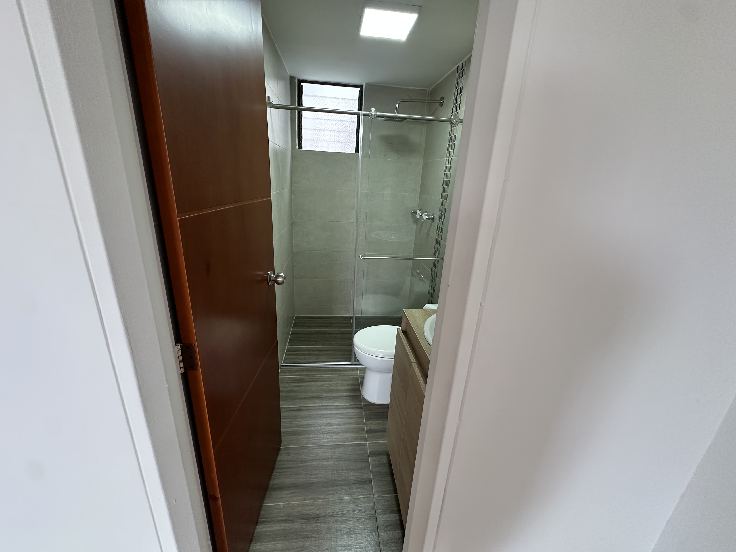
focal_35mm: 14
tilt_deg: -18.3
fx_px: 298
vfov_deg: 85.7
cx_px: 368
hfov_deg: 102.1
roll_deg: -3.4
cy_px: 276
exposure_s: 1/120
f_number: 2.2
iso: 250
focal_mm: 2.22
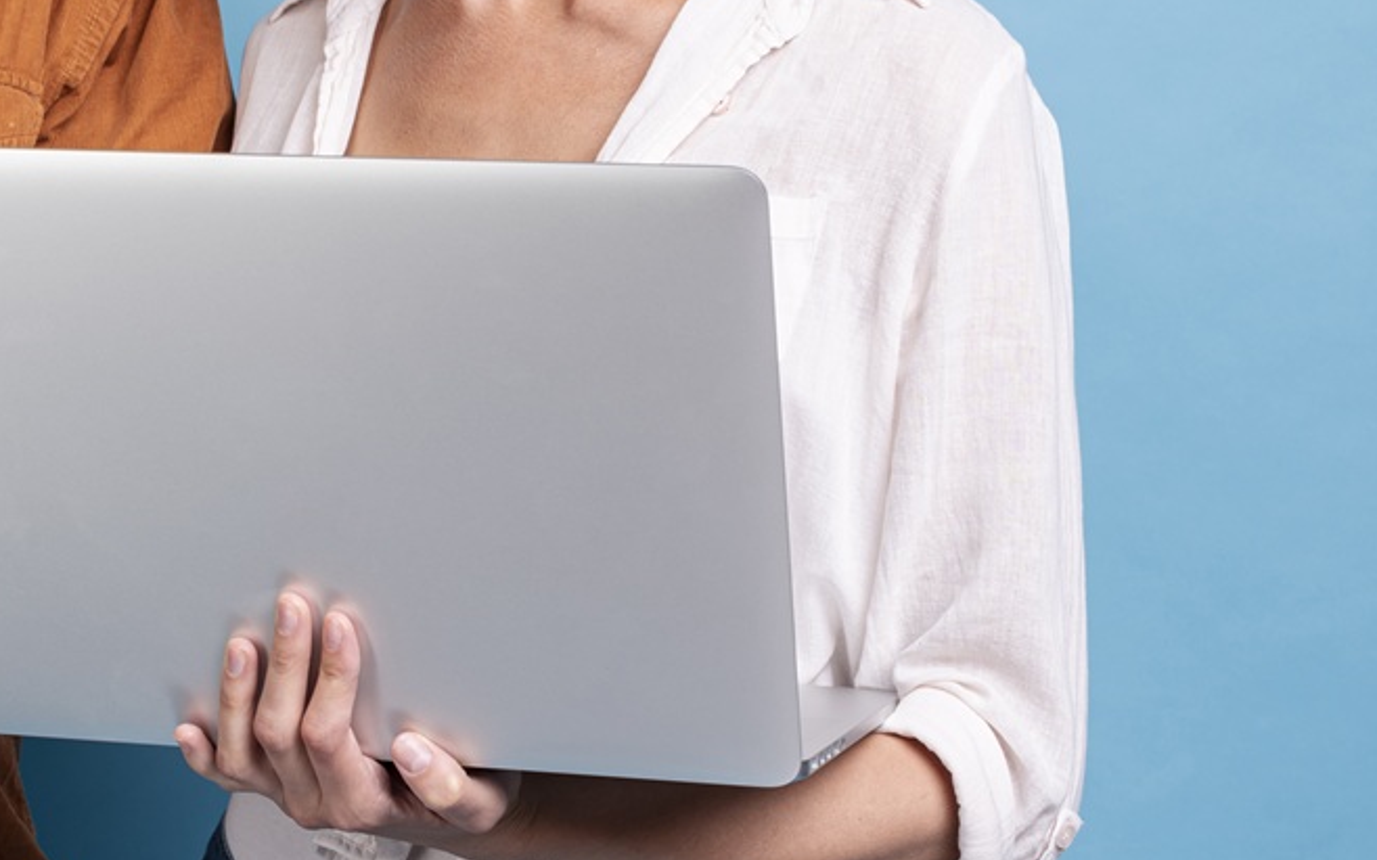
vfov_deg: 11.6
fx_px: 4202
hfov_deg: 18.2
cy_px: 19
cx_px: 62
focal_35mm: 112
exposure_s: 1/160
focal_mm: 50
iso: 64
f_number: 8
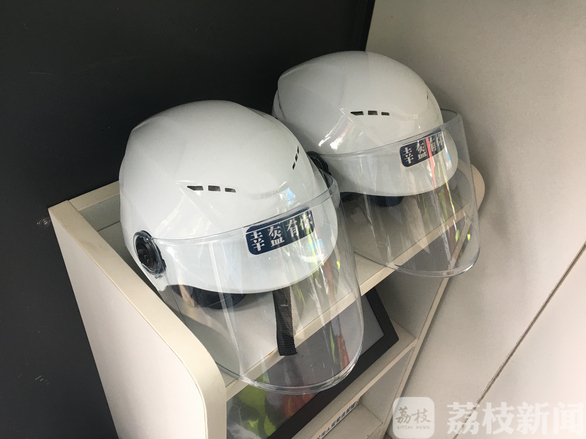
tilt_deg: -41.4
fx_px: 491
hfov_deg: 61.7
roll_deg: -6.6
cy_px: 220
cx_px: 293
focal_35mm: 29
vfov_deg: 48.2
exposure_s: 1/33
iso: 40
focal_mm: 4.15
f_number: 2.2
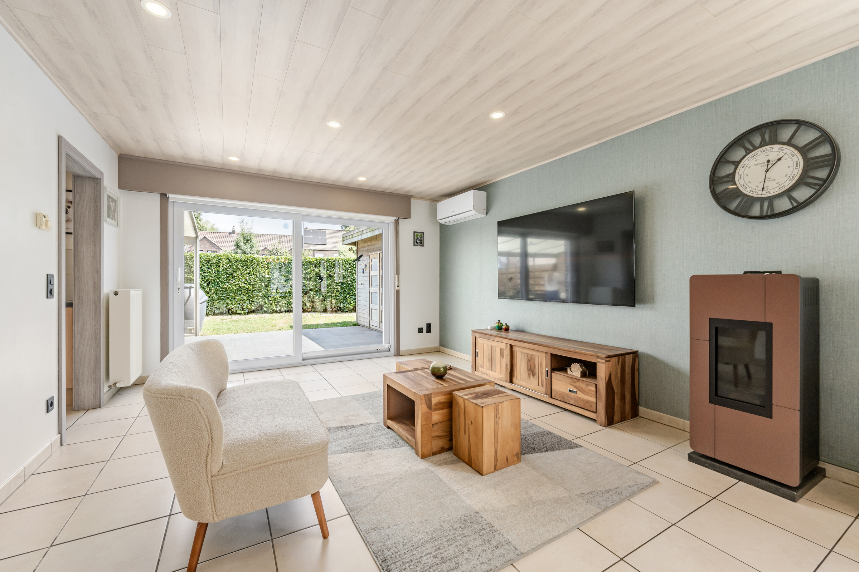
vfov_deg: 81.2
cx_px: 430
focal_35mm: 14
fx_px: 334
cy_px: 286
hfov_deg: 104.3
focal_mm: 14
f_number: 11
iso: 250
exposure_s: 1/60
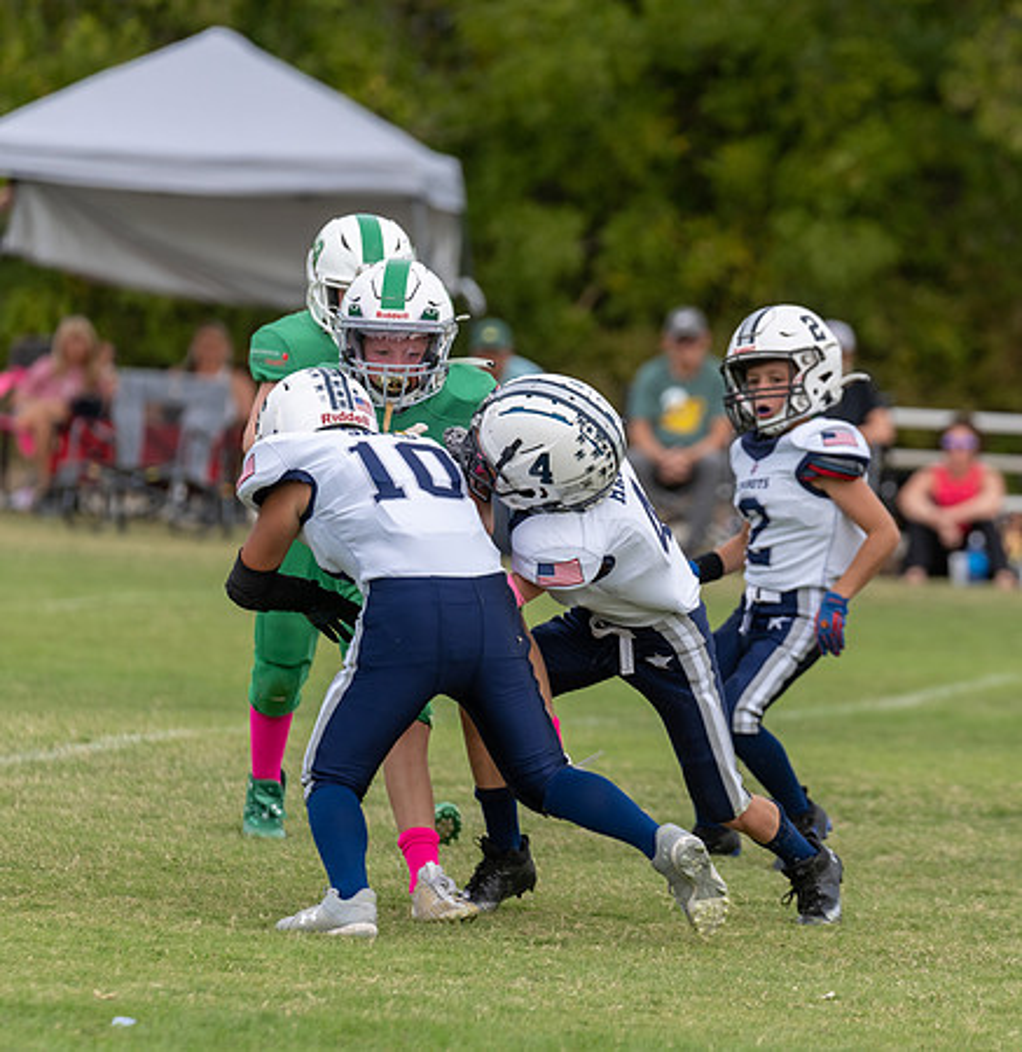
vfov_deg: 5.4
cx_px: 639
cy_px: 525
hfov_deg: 5.2
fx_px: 11246
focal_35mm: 332
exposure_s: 1/1250
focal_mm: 200
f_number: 3.5
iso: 200
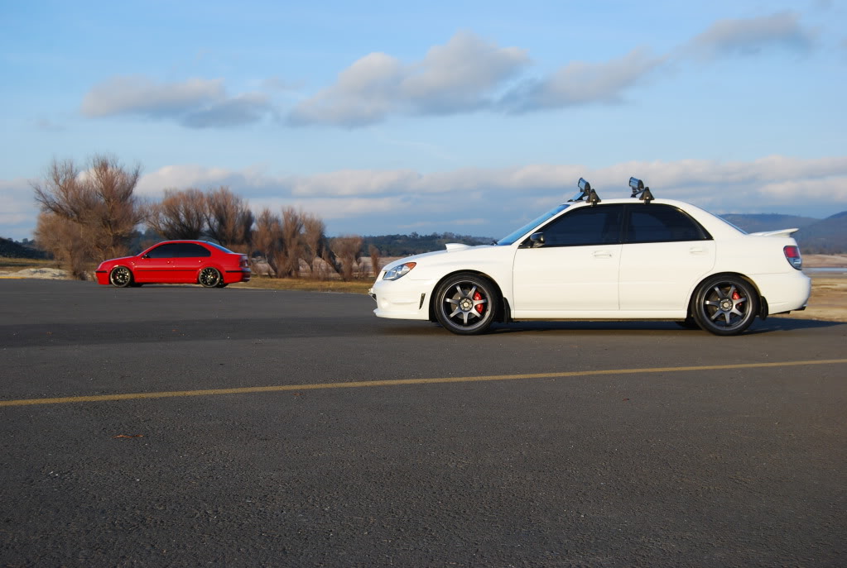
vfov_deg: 26.6
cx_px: 424
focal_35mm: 51
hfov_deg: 38.8
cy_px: 284
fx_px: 1203
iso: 100
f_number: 7.1
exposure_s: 1/200
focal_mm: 34
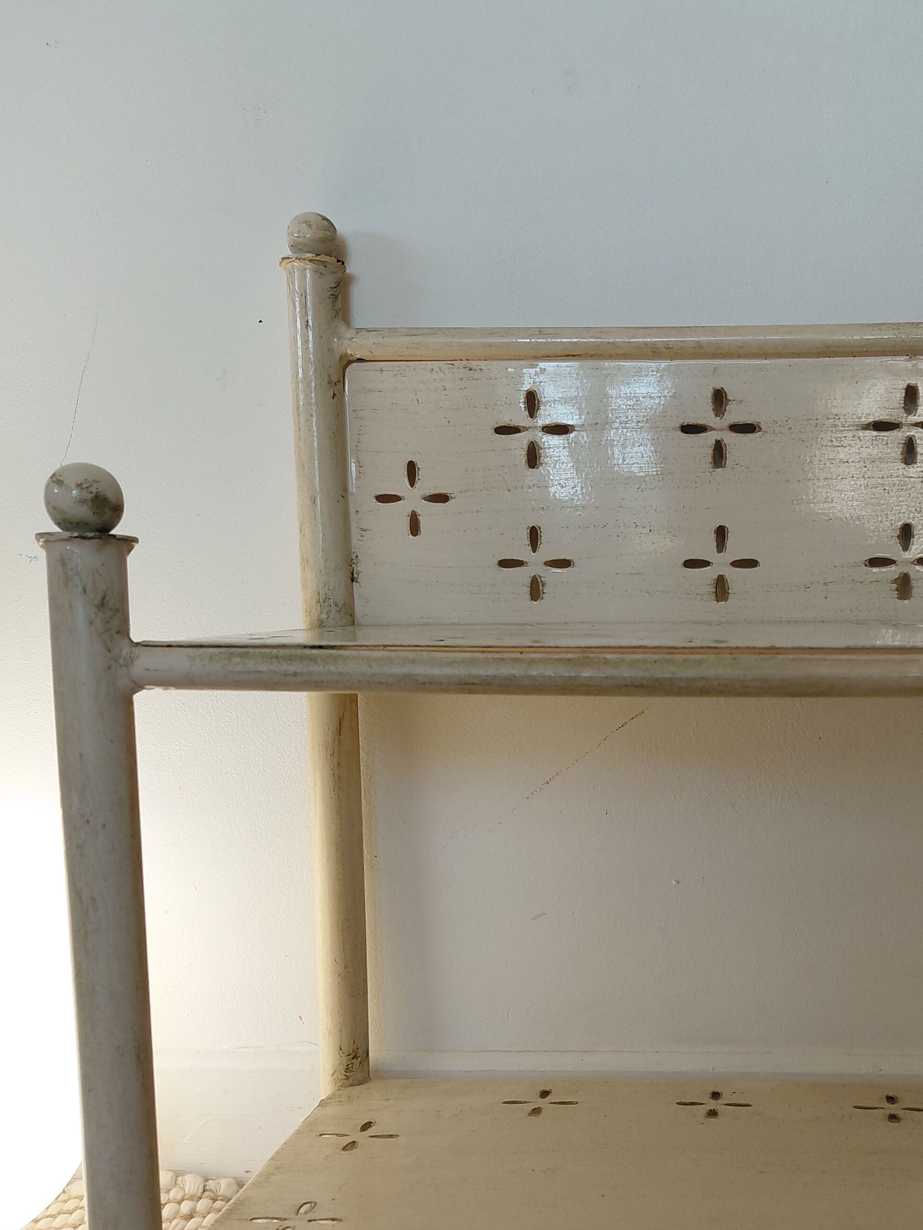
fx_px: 1386
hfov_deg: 36.0
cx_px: 688
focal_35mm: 39
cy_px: 841
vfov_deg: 46.9
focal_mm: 4.69
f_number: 1.8
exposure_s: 1/120
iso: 50
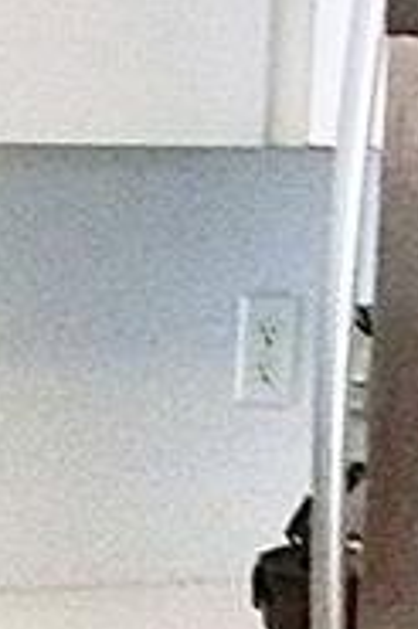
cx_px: -336
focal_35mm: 196
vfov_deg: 10.5
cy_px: 449
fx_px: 3420
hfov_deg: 6.8
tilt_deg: -5.3
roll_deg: -2.1
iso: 160
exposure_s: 1/30
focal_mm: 4.15
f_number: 2.2
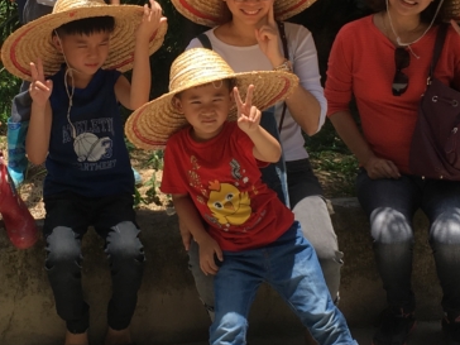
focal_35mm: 82
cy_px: 41
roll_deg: +0.6
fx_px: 1090
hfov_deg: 23.7
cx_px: 133
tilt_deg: -8.3
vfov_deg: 17.7
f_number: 2.2
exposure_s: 1/950
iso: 25
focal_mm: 4.15
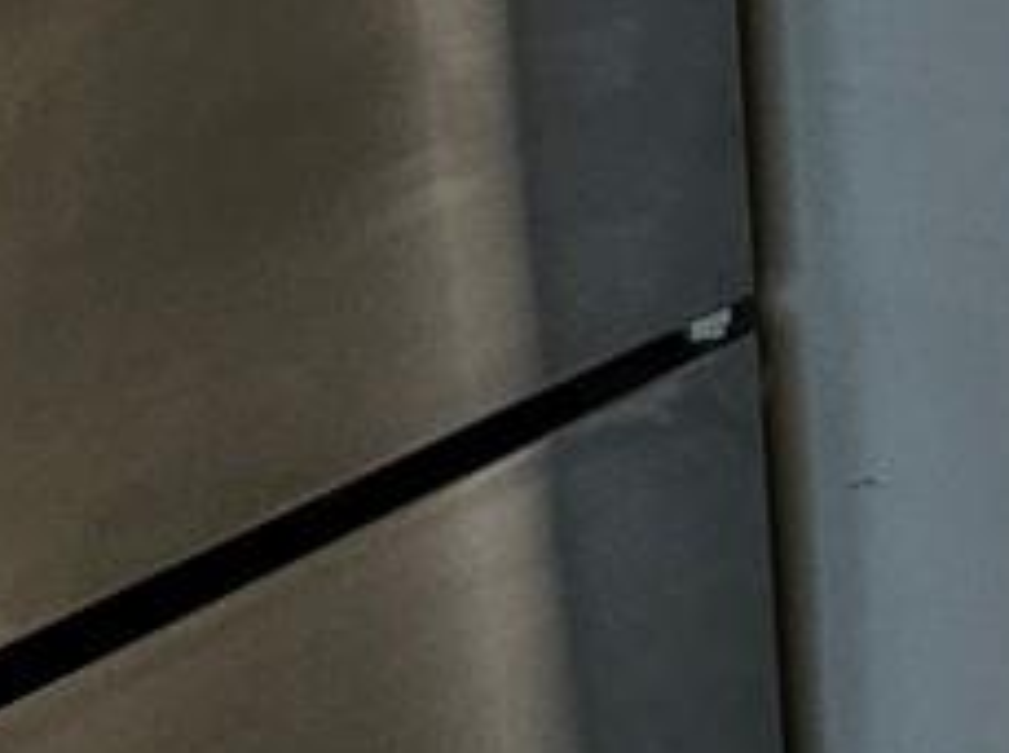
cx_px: 2551
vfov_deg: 9.1
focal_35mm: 161
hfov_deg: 10.3
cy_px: -4
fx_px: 4686
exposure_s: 1/120
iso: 200
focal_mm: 6.3
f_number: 1.7
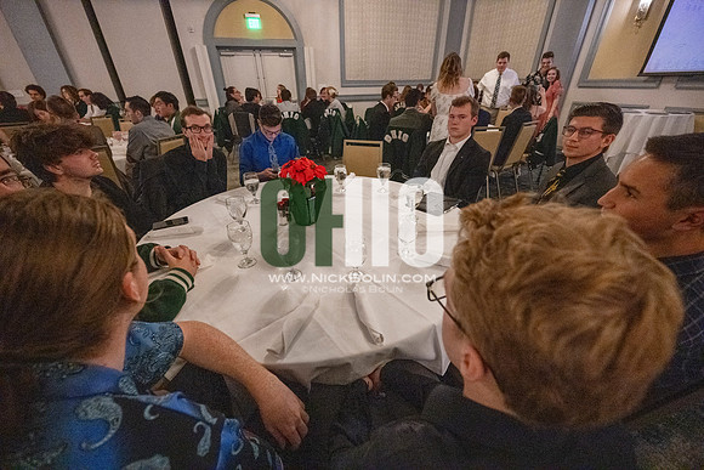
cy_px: 235
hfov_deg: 104.2
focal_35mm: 14
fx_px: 274
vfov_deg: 81.2
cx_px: 352
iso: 20000
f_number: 4
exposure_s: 1/200
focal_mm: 14
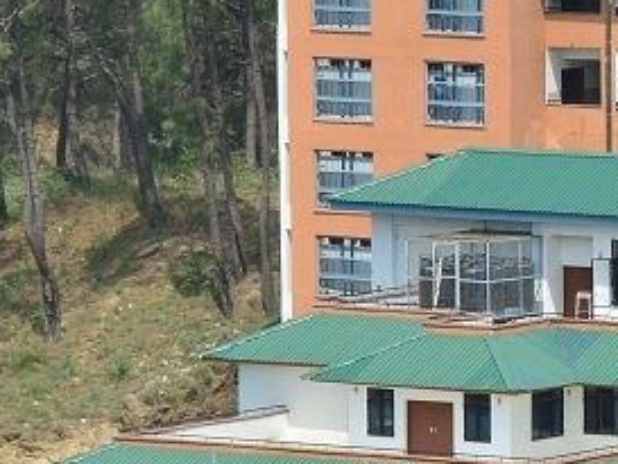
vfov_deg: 4.0
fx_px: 6716
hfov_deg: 5.2
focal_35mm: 376
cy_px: 430
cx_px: 1004
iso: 320
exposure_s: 1/1000
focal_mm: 62
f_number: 8
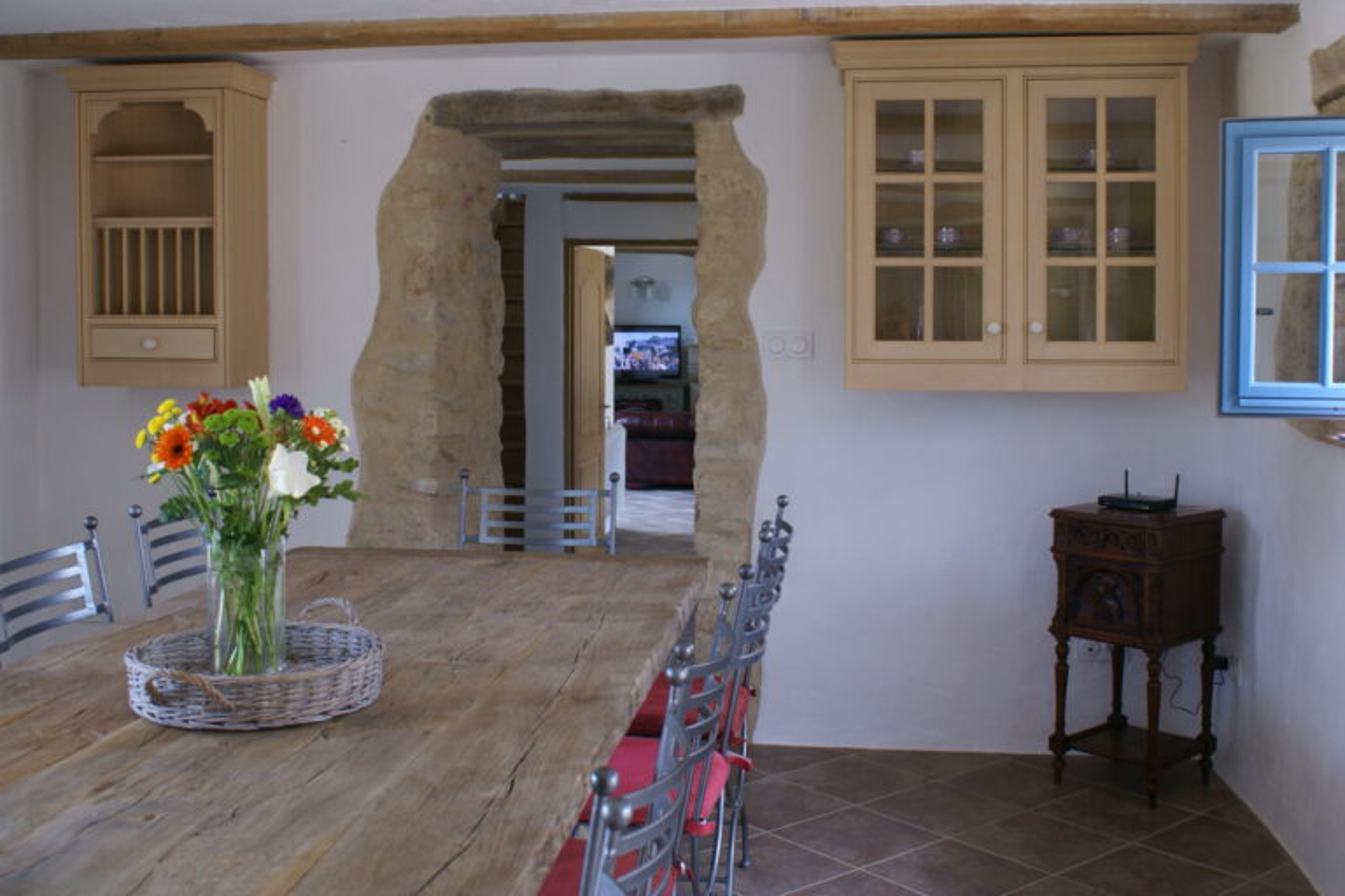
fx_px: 1457
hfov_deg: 49.6
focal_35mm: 39
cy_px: 448
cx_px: 672
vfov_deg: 34.2
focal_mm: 26
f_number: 4.5
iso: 320
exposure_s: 1/40
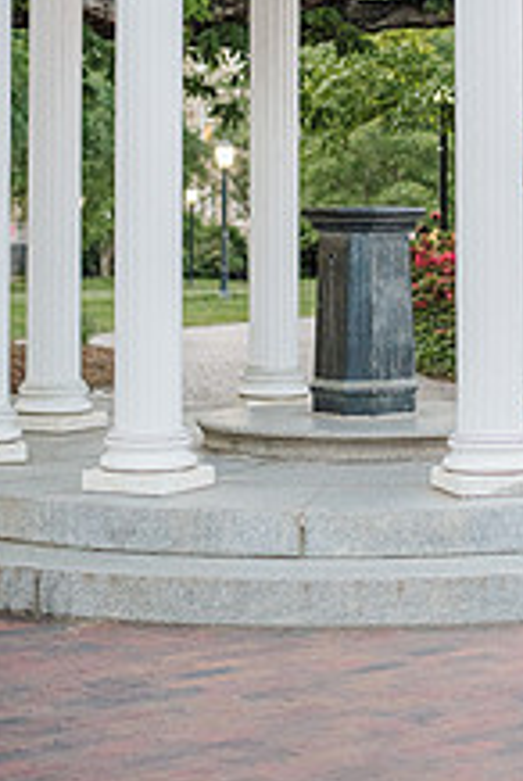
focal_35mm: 103
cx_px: 505
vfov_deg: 19.4
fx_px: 2237
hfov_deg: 13.2
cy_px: 57
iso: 1600
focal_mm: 50
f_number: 2.5
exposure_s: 1/400
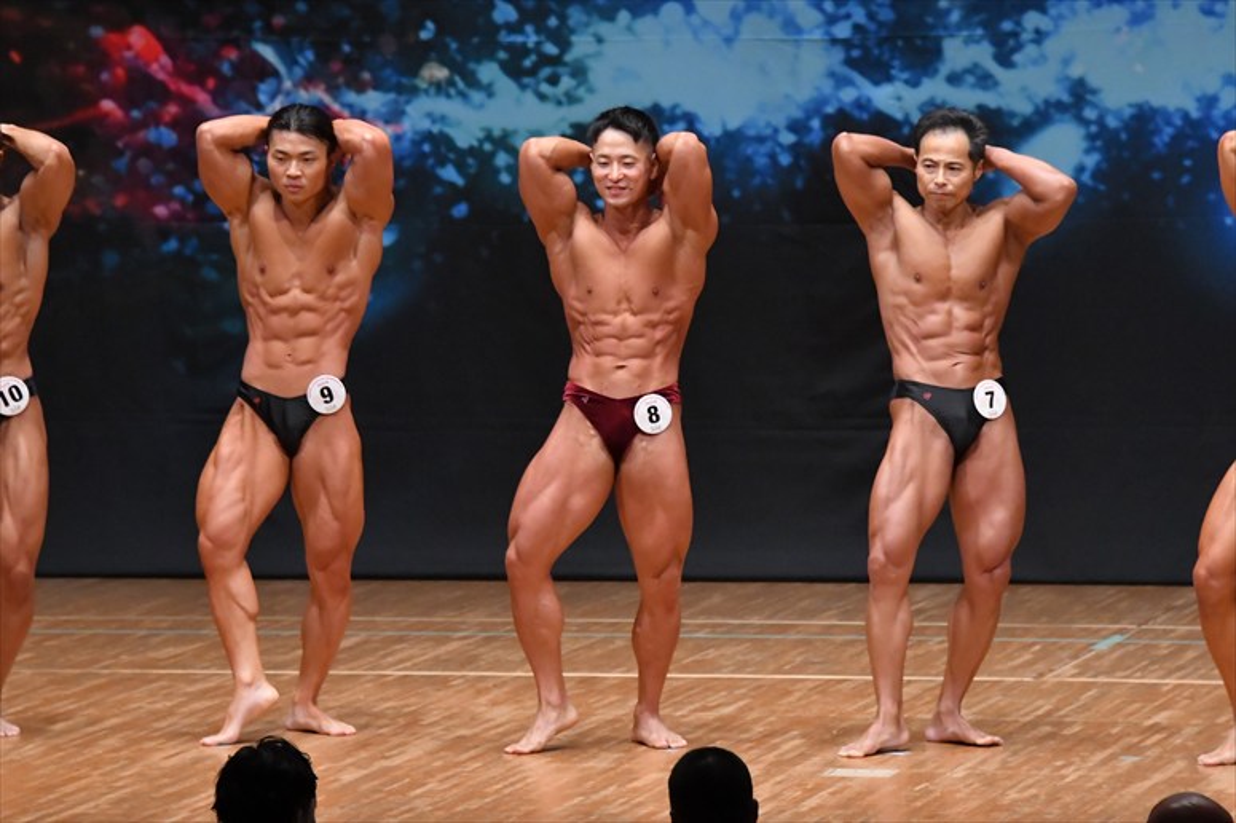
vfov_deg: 5.1
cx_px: 618
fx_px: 9266
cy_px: 412
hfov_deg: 7.6
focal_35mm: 270
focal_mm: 180
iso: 6400
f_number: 5.6
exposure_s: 1/400
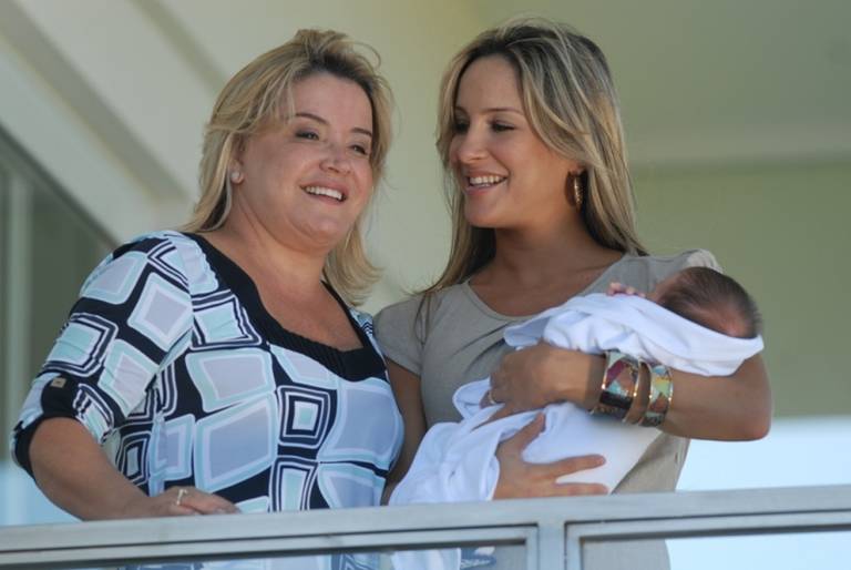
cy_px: 285
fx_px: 10649
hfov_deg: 4.6
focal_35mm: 450
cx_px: 426
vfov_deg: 3.1
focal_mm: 300
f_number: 5
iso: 100
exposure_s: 1/320
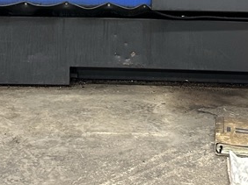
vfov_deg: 12.6
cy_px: -127
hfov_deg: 18.0
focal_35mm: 109
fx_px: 780
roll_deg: -1.3
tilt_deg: -3.6
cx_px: 105
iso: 250
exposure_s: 1/60
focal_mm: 6.86
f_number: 1.78
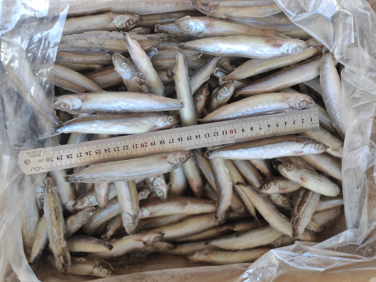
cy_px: 141
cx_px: 188
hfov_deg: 65.3
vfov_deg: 51.4
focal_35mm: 27
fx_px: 293
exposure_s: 1/110
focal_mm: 5.52
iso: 50
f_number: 2.4
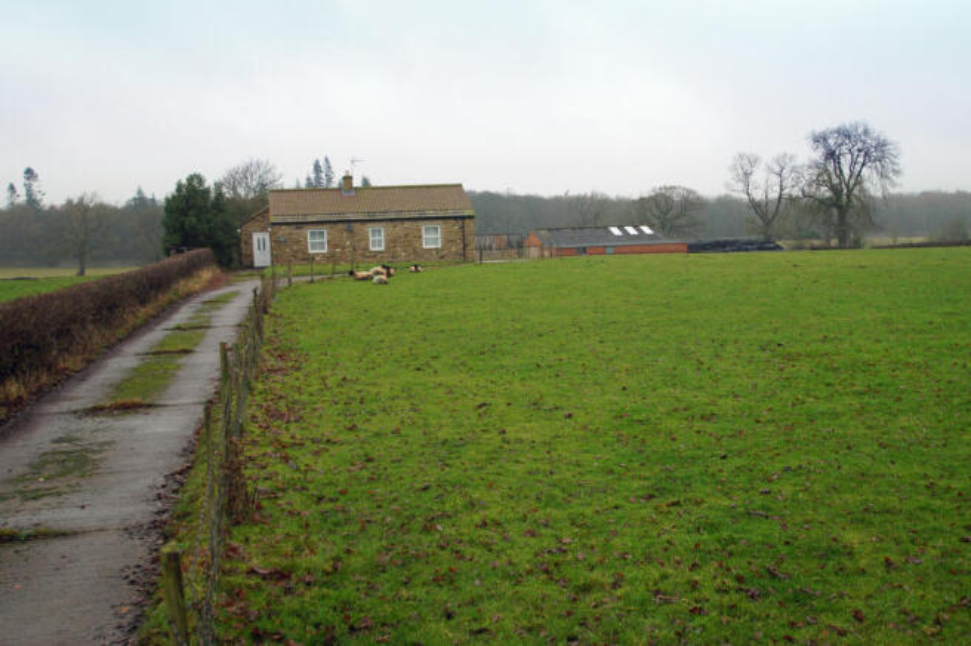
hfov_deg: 53.2
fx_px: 970
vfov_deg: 36.8
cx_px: 486
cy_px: 323
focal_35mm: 36
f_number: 4.5
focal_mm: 24
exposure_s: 1/60
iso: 100
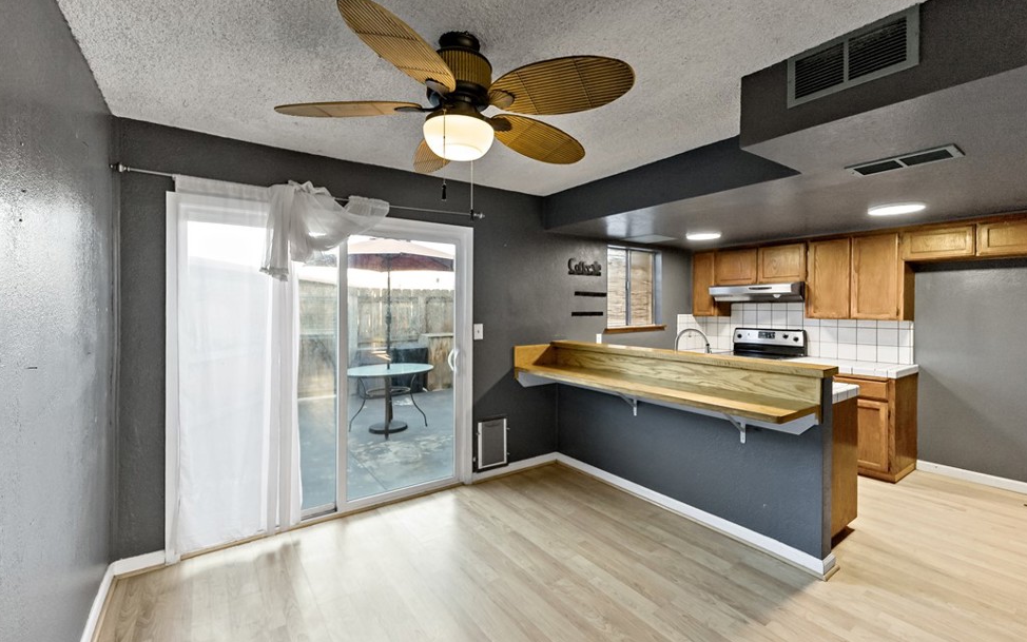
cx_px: 527
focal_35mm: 15
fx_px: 420
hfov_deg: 101.4
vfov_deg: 74.8
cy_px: 321
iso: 1250
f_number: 3.2
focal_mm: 14
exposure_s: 1/160
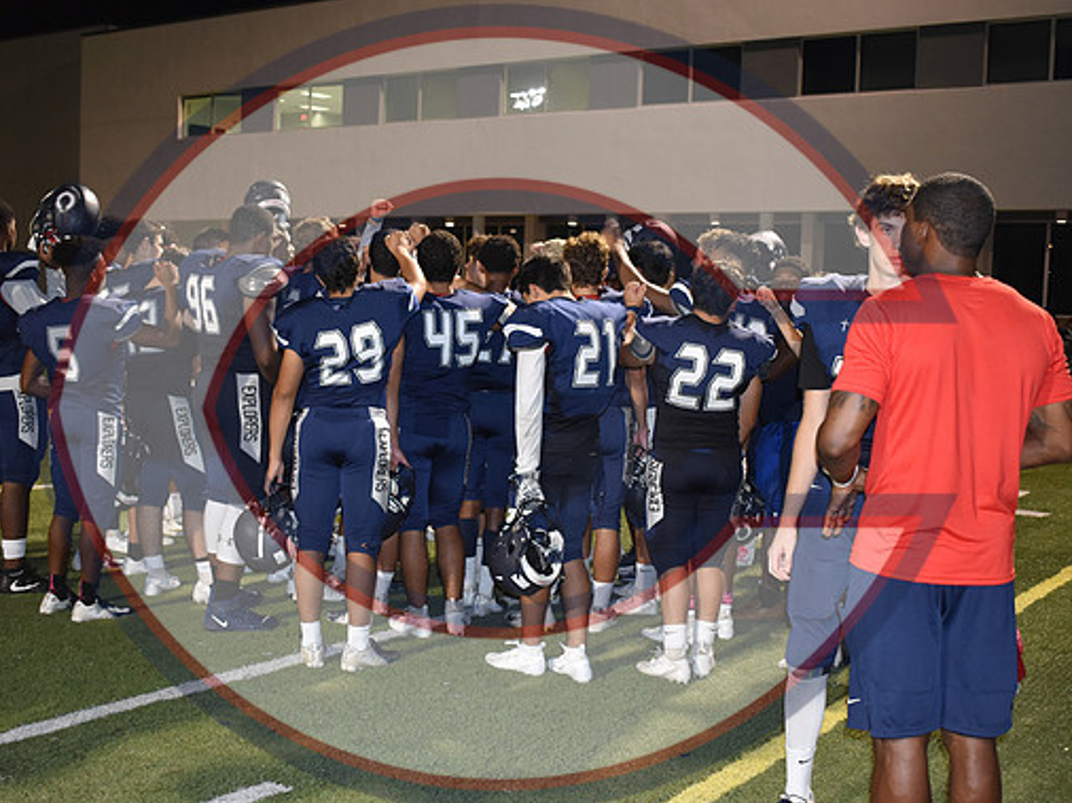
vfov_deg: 33.6
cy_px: 408
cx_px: 492
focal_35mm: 43
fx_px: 1331
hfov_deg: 43.8
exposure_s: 1/60
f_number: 4
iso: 1250
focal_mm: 26
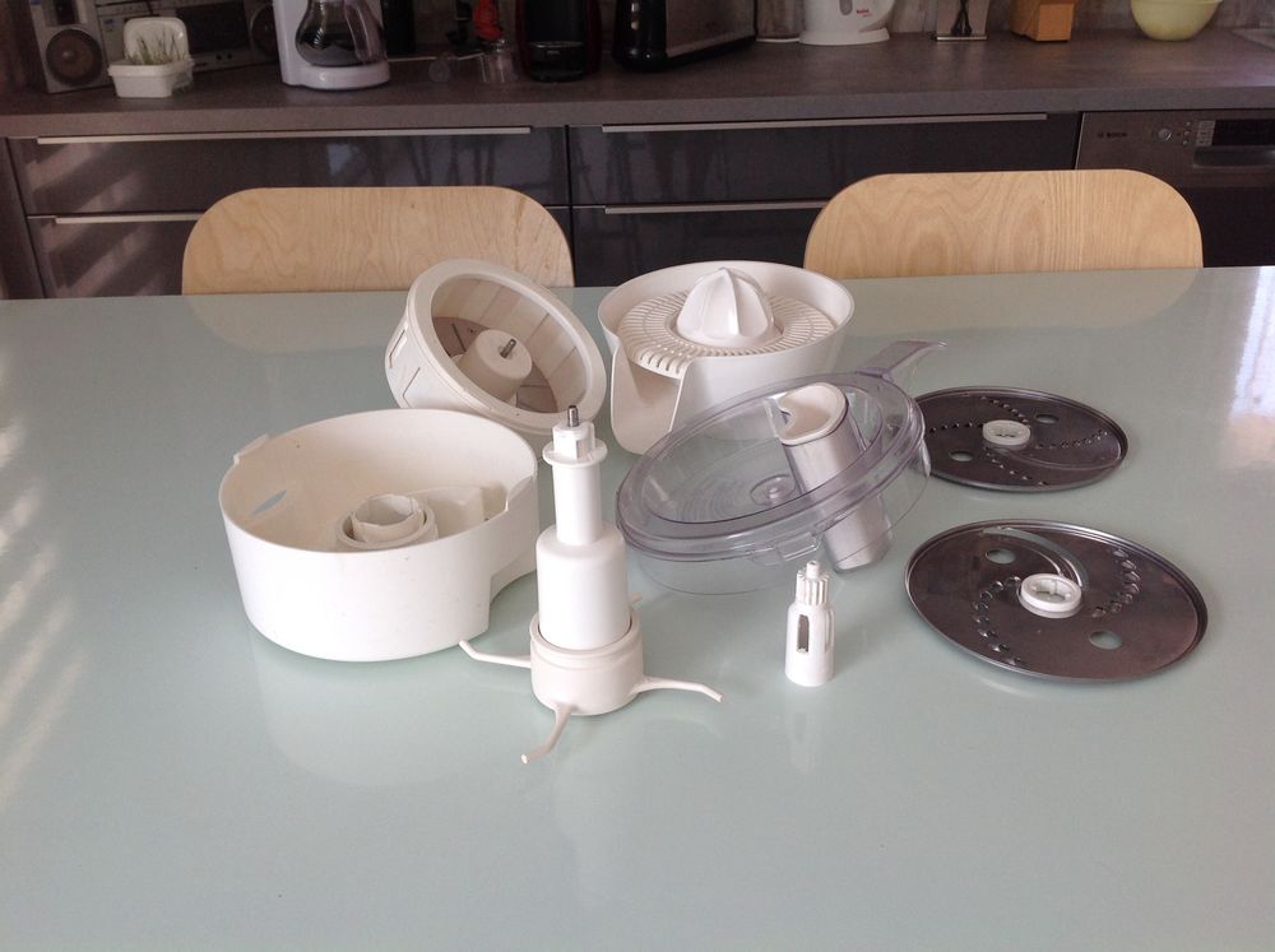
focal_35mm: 35
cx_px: 638
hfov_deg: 52.7
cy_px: 476
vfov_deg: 40.6
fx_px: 1287
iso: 64
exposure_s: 1/120
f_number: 2.4
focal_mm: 4.28
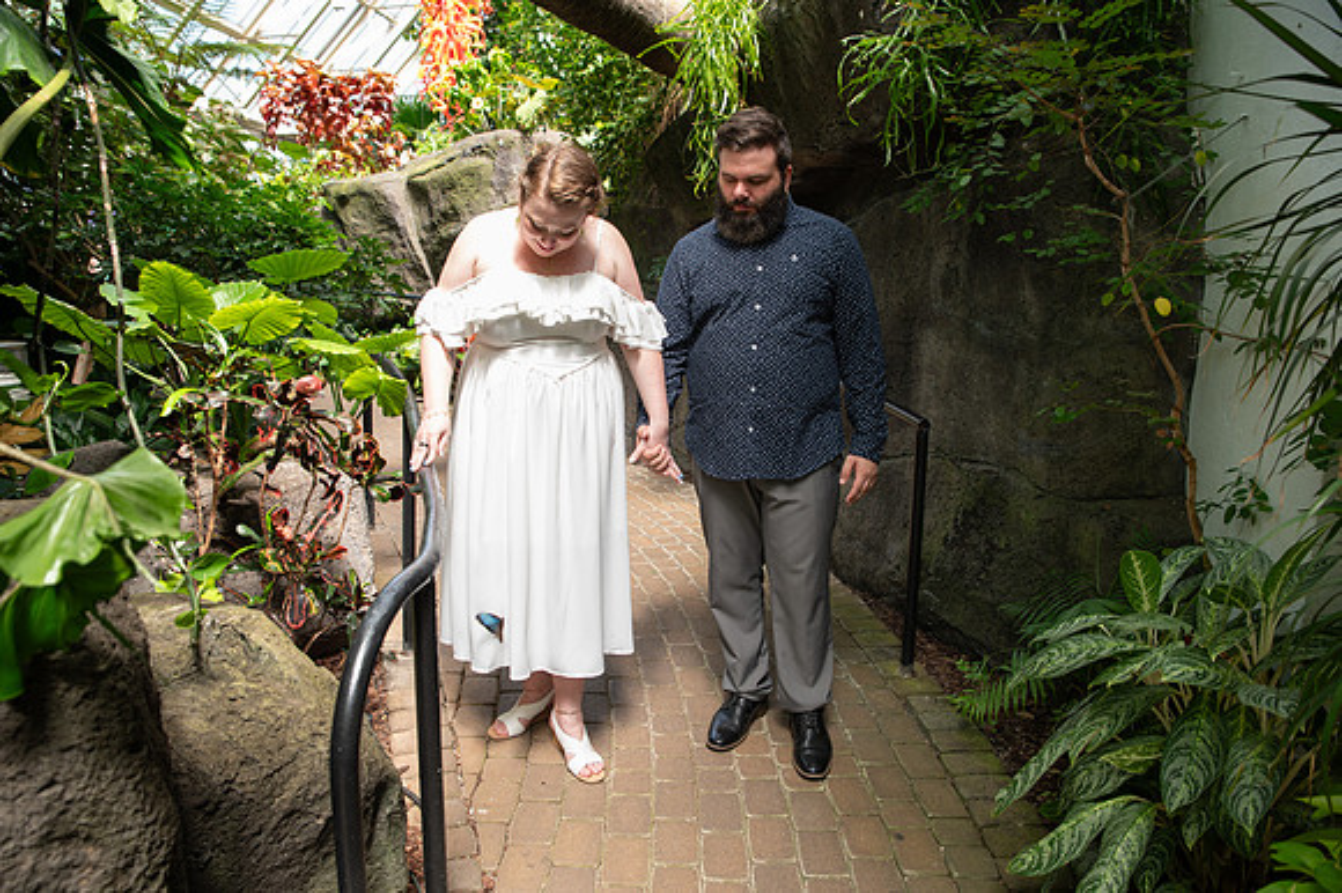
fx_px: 894
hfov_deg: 73.8
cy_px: 446
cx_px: 671
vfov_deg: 53.1
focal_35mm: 24
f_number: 3.5
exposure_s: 1/125
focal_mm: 24
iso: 250
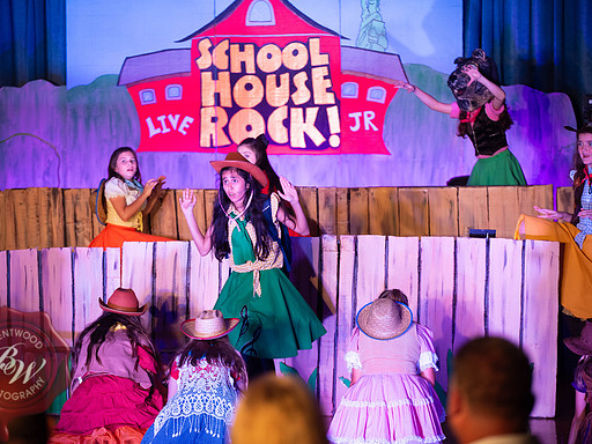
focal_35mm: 147
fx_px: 2514
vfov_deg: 10.1
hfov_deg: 13.4
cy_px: 221
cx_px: 284
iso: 640
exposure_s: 1/160
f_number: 2.8
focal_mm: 135
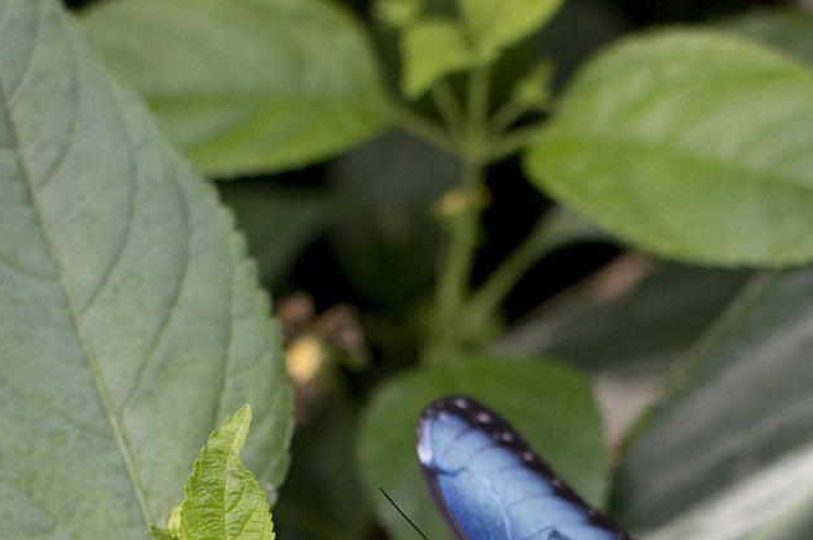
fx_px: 2984
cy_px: 669
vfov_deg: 10.2
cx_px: 577
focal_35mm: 132
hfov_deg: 15.5
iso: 200
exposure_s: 1/400
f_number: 3.2
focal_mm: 35
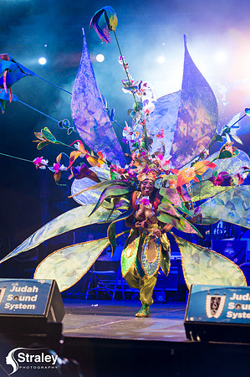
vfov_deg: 20.4
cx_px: 125
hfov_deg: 13.7
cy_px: 188
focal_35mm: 100
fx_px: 1044
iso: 2500
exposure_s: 1/320
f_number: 5.6
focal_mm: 100
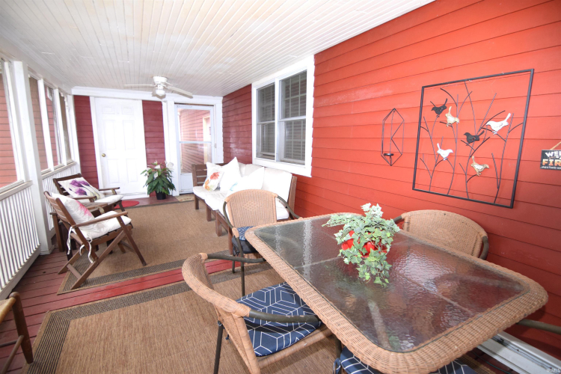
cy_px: 187
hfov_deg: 95.0
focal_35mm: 16
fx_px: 257
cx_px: 280
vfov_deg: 72.1
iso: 800
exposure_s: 1/60
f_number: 3.5
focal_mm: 11
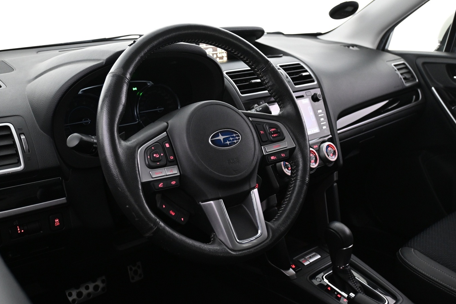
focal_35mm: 38
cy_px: 131
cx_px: 203
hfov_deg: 51.1
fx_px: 476
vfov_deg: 35.4
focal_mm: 21
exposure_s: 1/25
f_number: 4
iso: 1600
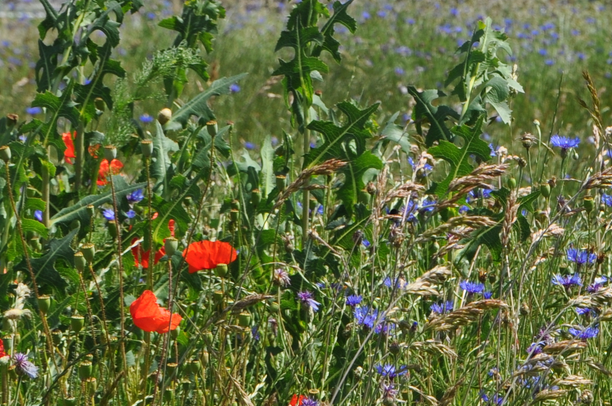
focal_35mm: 285
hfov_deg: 7.2
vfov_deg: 4.8
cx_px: 710
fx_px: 4839
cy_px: 354
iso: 200
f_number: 10
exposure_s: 1/400
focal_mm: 60
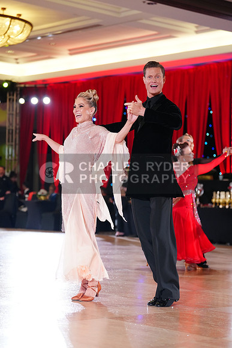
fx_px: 821
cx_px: 116
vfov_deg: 23.9
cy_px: 174
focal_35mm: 85
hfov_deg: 16.1
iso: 2500
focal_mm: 85
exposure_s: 1/400
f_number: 2.8
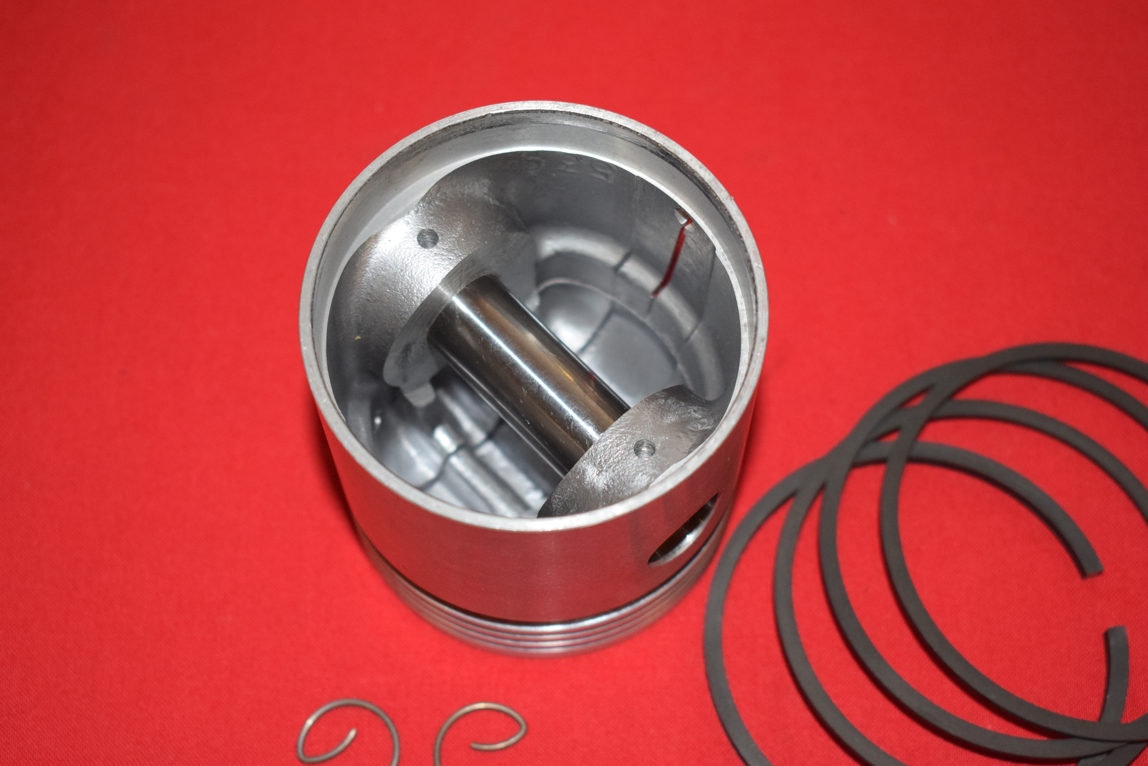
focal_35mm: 68
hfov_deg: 29.9
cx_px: 574
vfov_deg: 20.2
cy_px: 383
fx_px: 2153
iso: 1250
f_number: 5
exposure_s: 1/200
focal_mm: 45
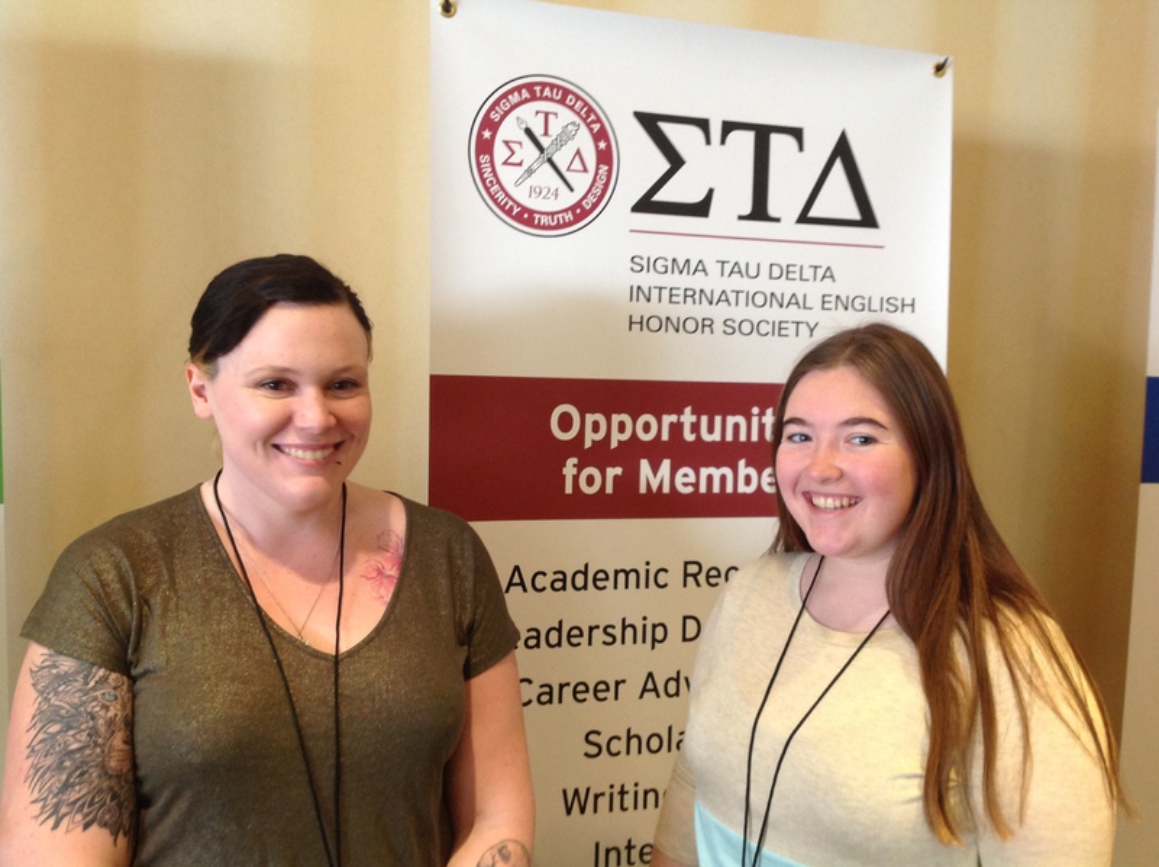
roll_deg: -2.2
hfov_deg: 52.7
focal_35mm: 35
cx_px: 580
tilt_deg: -7.5
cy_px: 434
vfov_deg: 40.6
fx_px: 1170
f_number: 2.4
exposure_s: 1/15
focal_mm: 4.28
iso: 125
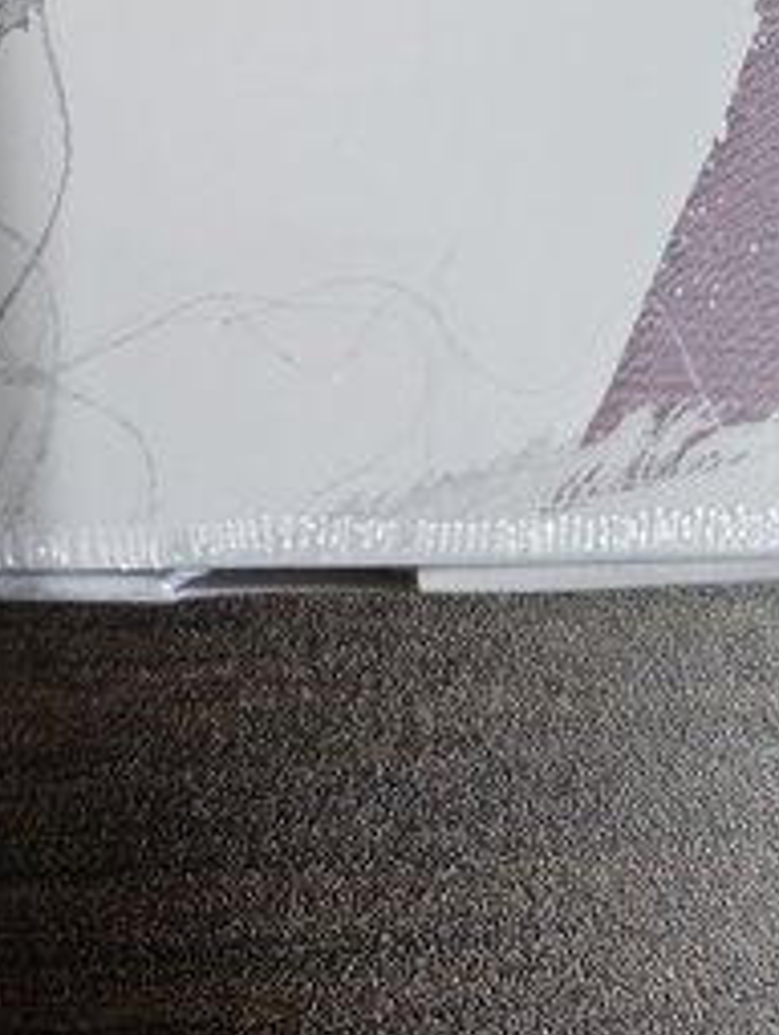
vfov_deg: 35.9
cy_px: 10
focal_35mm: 48
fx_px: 1437
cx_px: 333
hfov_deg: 30.3
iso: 640
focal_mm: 6.3
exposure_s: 1/60
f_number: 1.7
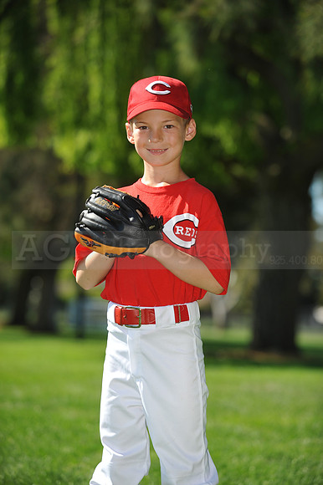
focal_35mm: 120
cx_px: 162
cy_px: 242
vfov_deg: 17.1
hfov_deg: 11.4
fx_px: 1617
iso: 200
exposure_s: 1/1250
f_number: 4
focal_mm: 120
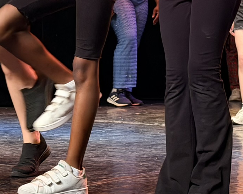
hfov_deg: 13.8
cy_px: -14
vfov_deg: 11.1
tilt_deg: +3.8
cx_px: 214
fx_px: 992
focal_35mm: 138
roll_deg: -2.3
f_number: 1.78
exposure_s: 1/60
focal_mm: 6.76
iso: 125
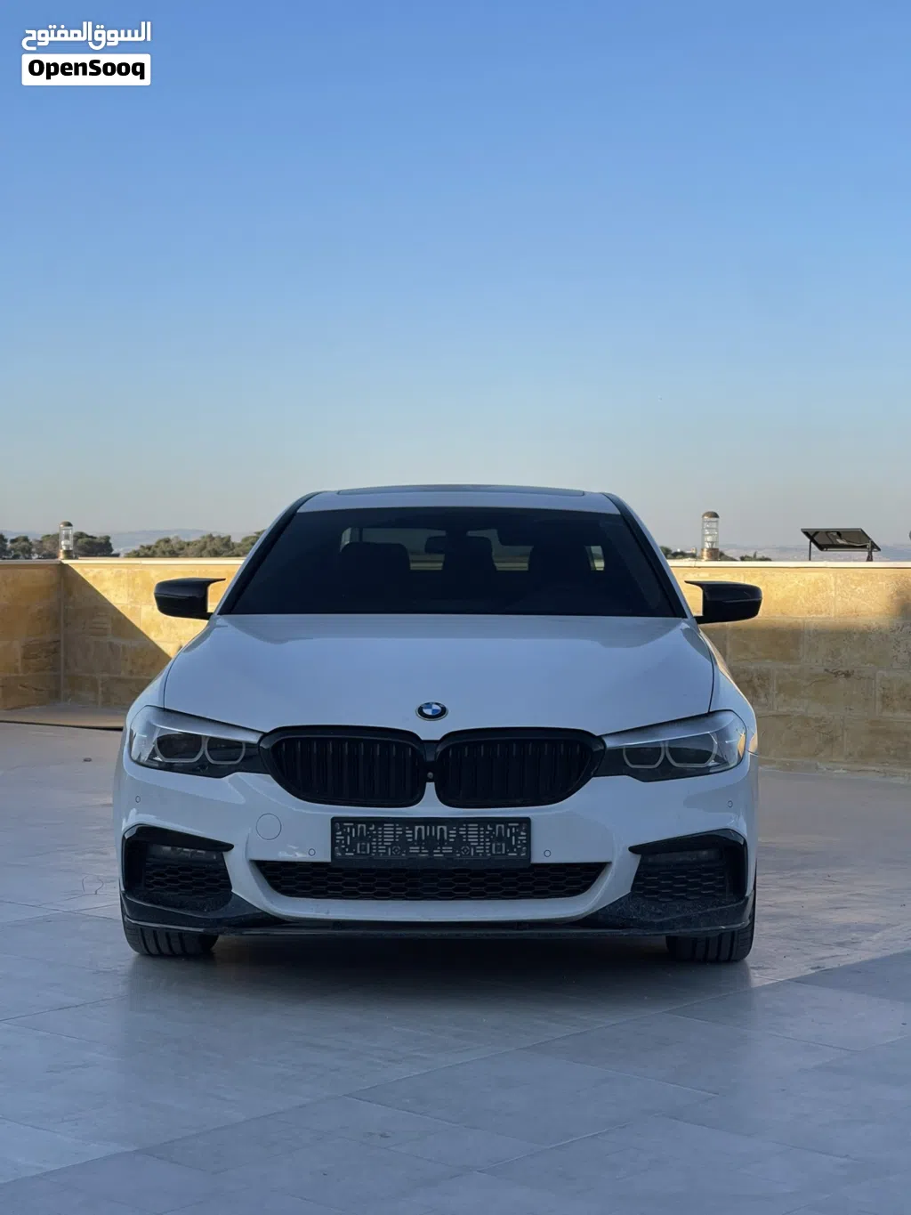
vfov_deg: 30.3
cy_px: 608
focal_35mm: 64
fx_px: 2245
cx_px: 456
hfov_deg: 22.9
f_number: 2.2
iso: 20
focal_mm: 7.5
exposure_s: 1/809
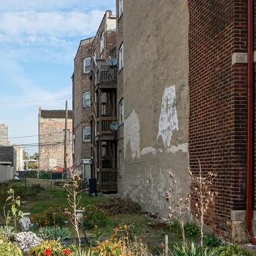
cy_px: 164
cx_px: 44
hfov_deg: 36.1
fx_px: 377
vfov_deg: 37.3
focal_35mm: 45
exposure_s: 1/200
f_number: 8
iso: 100
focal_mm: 16
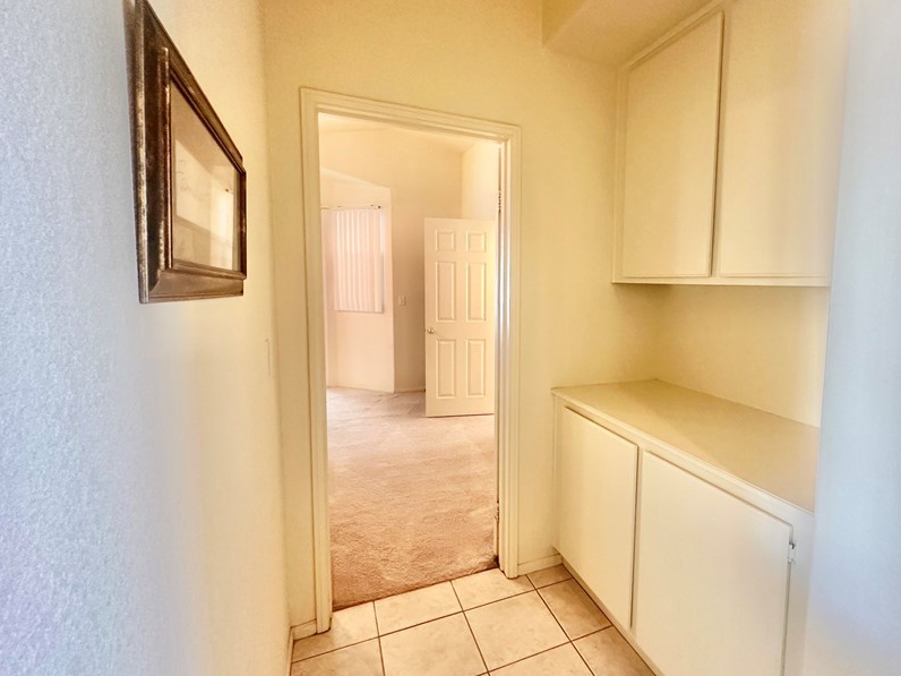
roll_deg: -0.8
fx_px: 469
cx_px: 554
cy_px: 325
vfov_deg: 71.6
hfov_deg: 86.3
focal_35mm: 18
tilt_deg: -6.4
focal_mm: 2.22
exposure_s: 1/60
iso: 250
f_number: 2.2
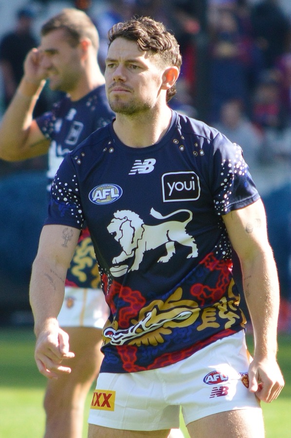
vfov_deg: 4.6
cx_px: 146
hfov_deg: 3.0
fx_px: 5468
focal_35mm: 450
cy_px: 219
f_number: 5.6
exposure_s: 1/500
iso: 500
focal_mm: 300
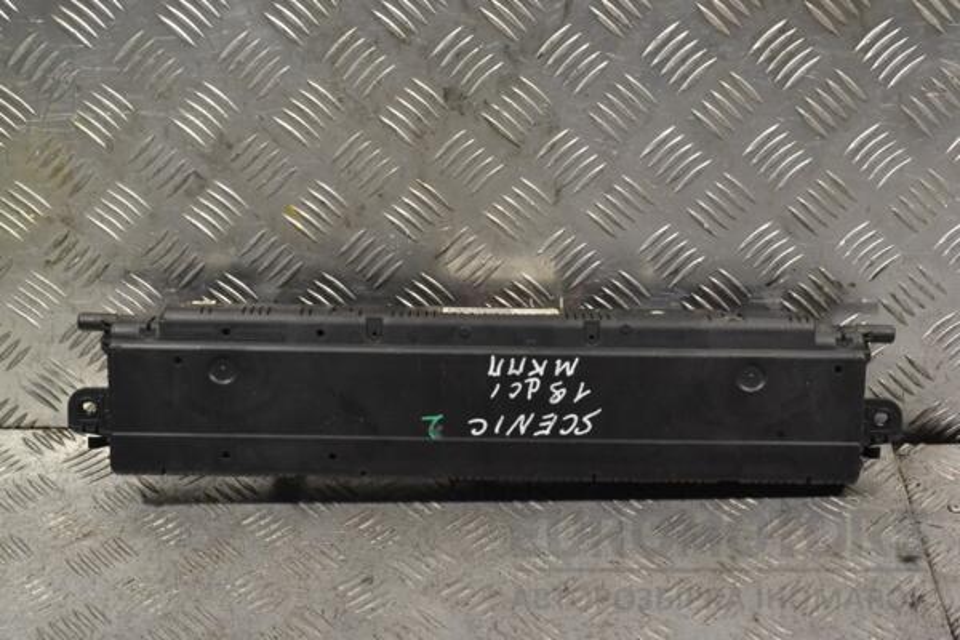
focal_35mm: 57
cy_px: 320
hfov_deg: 35.1
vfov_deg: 23.8
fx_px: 1520
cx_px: 480
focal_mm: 38
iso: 3200
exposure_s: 1/320
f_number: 9
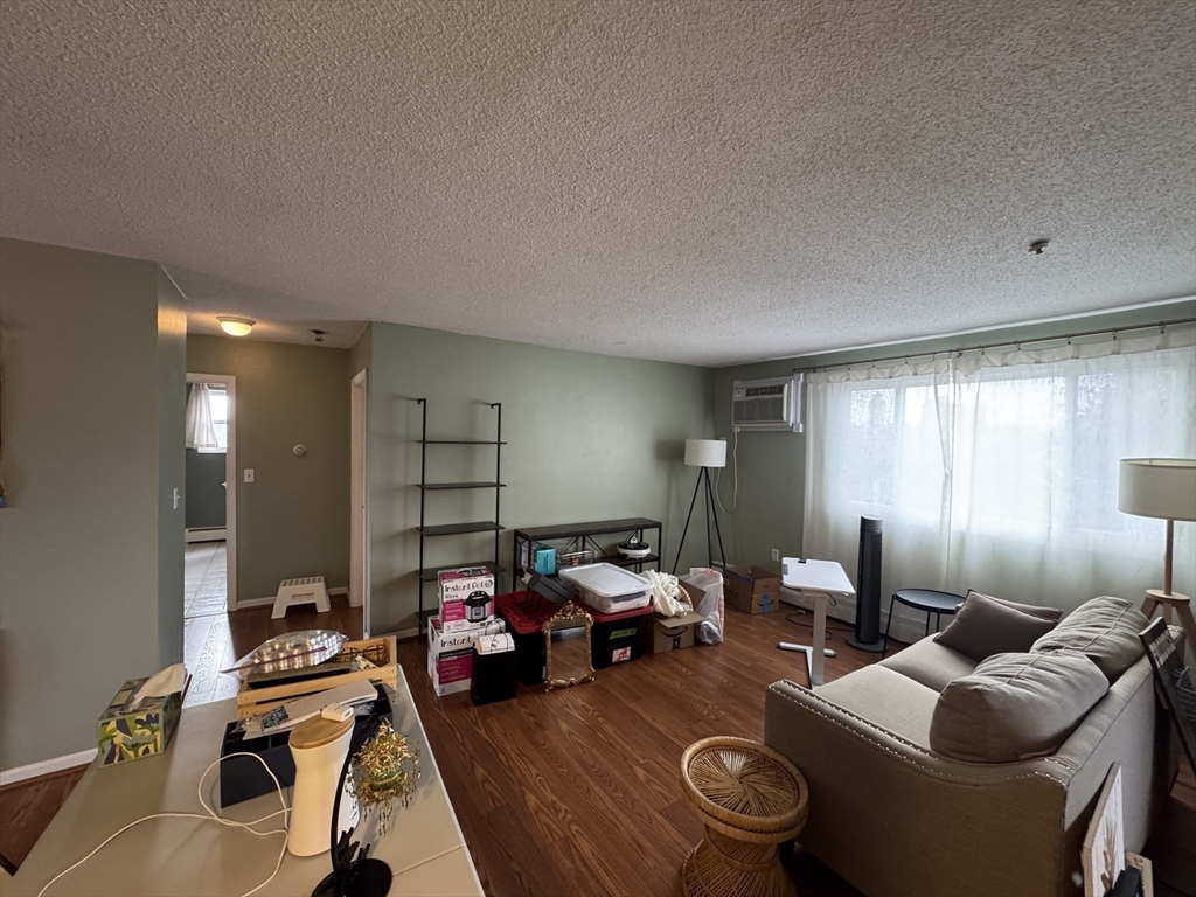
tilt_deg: -1.2
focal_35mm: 14
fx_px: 484
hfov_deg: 102.1
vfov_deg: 85.7
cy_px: 448
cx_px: 598
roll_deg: -1.2
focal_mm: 2.22
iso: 250
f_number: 2.2
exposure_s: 1/60
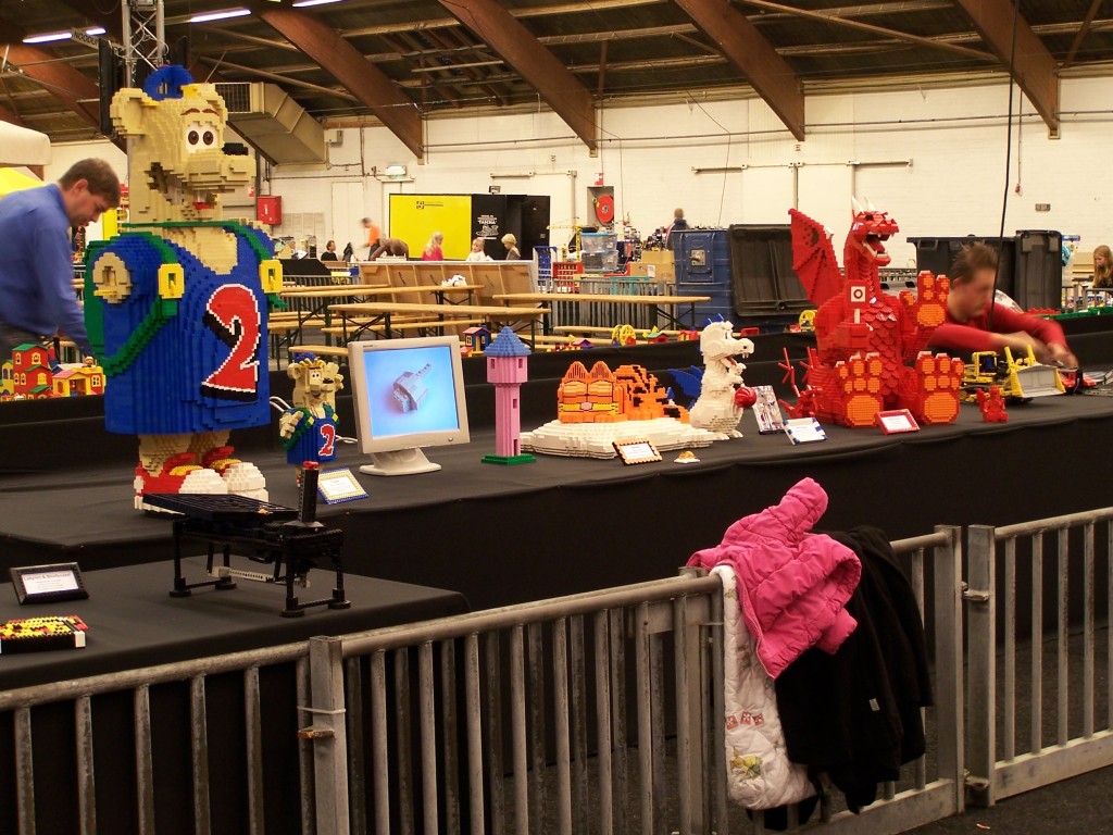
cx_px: 556
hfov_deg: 29.0
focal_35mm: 67
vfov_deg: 21.9
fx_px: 2154
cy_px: 418
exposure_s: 1/2
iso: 80
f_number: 3.2
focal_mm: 11.1
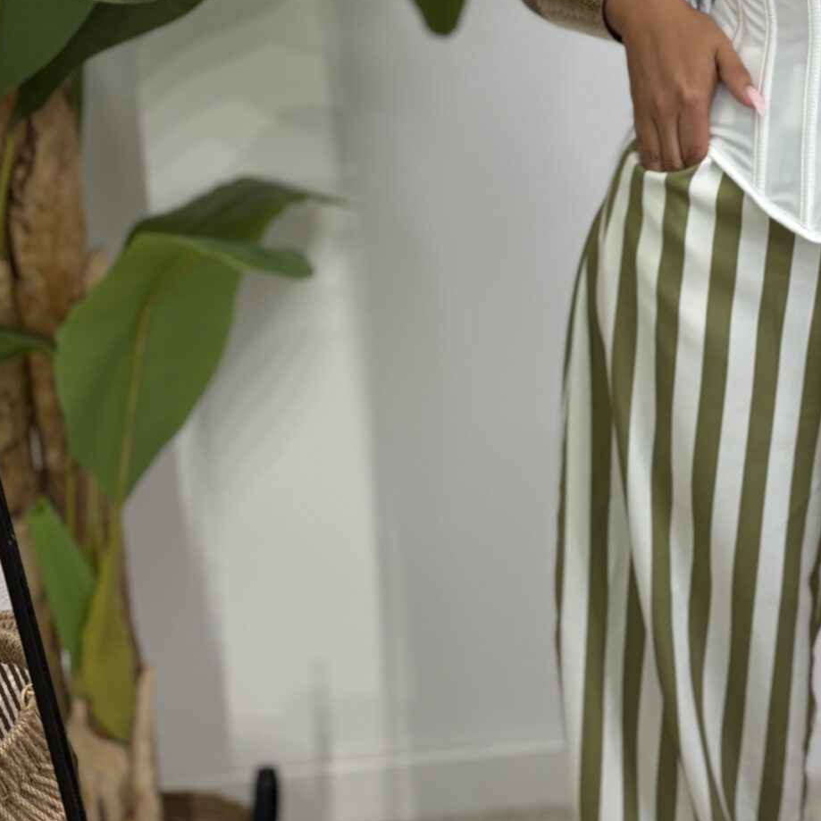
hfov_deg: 26.1
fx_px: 1717
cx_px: 722
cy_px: 109
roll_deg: +4.8
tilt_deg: -36.7
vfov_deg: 26.2
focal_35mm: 64
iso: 80
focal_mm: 5.96
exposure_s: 1/112
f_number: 1.6
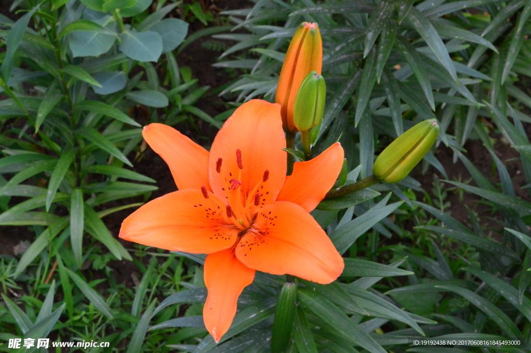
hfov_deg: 26.0
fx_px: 1150
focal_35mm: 78
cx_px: 266
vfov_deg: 17.5
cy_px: 176
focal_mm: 52
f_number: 20
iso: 2500
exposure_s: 1/250
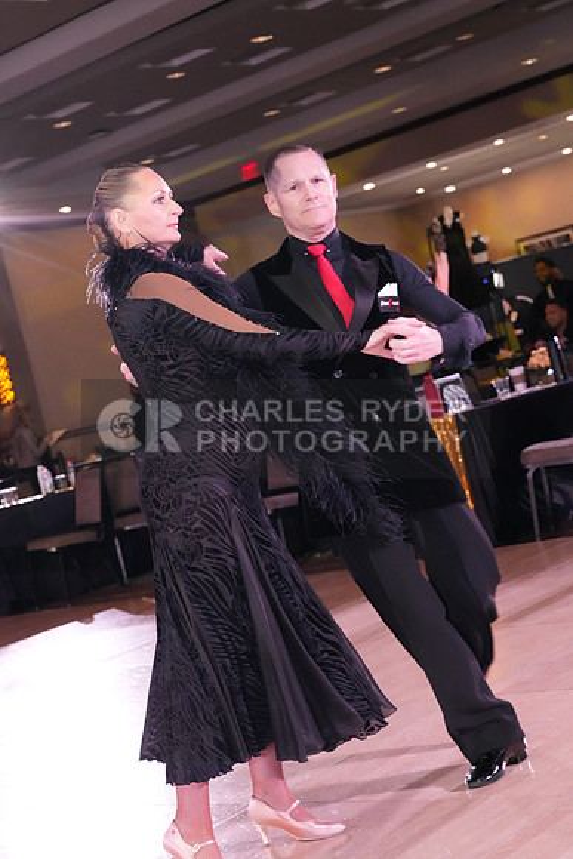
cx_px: 286
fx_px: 1551
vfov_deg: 31.0
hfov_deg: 20.9
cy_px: 430
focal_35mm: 65
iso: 8000
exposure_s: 1/250
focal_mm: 65
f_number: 8
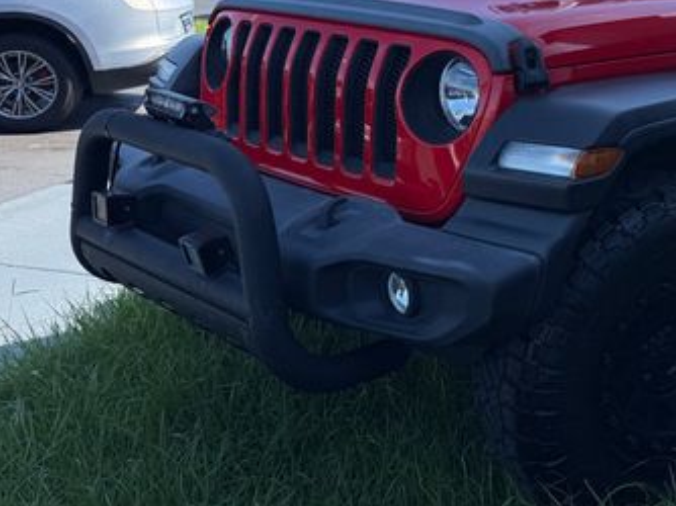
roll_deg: -3.2
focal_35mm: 46
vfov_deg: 30.6
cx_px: 631
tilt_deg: -8.4
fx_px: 898
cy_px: 89
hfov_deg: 38.0
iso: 100
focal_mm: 6.76
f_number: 1.78
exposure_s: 1/2703
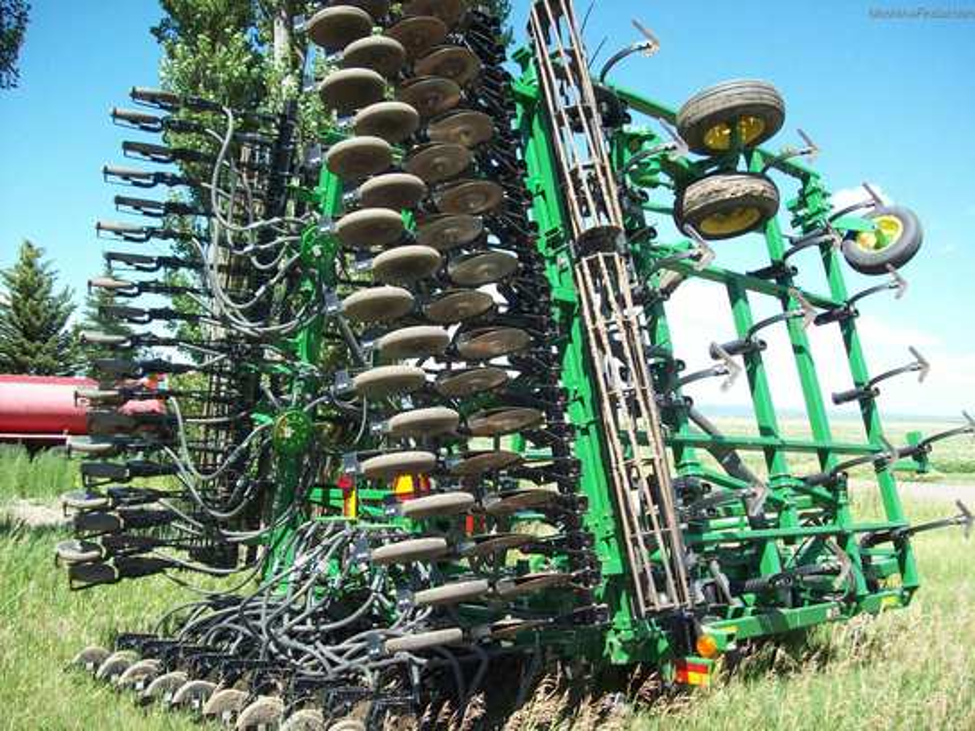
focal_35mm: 36
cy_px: 366
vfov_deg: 39.7
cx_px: 488
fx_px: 1014
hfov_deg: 51.4
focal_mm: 6
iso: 80
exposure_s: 1/539
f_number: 2.7
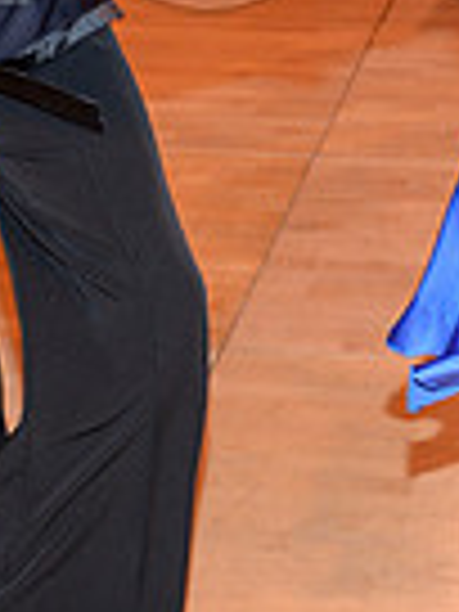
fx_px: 3182
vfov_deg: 10.8
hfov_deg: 8.2
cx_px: 187
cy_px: -158
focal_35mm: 180
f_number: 5
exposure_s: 1/200
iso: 1250
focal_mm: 44
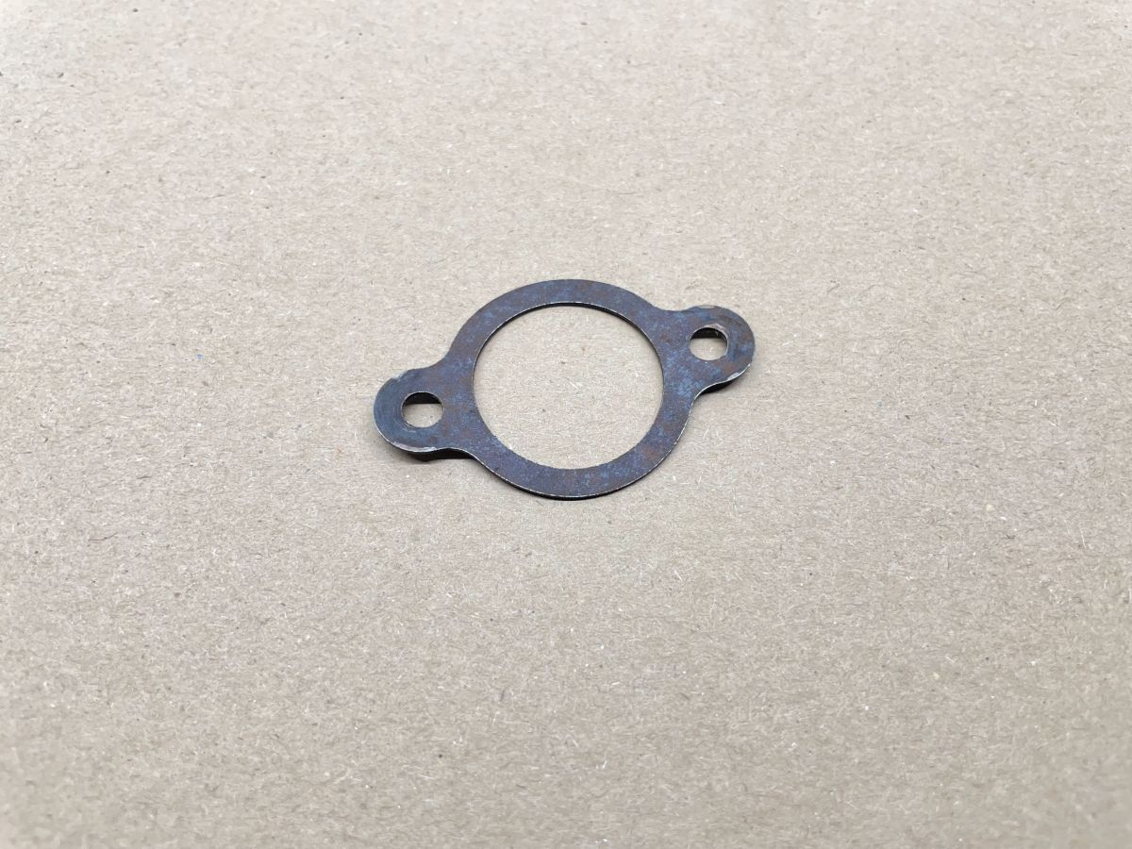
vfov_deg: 53.1
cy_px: 424
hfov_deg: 67.3
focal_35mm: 26
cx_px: 566
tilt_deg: -62.8
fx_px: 850
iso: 64
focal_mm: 4.2
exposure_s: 1/100
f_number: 1.6
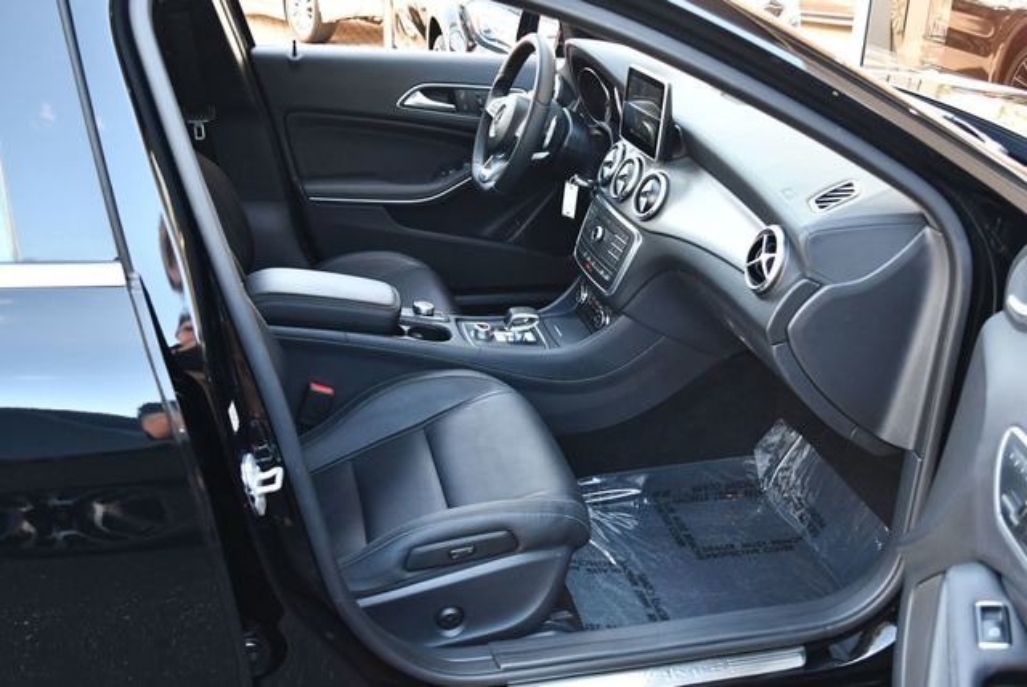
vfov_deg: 36.9
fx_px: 1028
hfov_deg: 53.1
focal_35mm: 36
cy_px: 344
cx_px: 514
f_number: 3.5
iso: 800
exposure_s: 1/160
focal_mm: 18
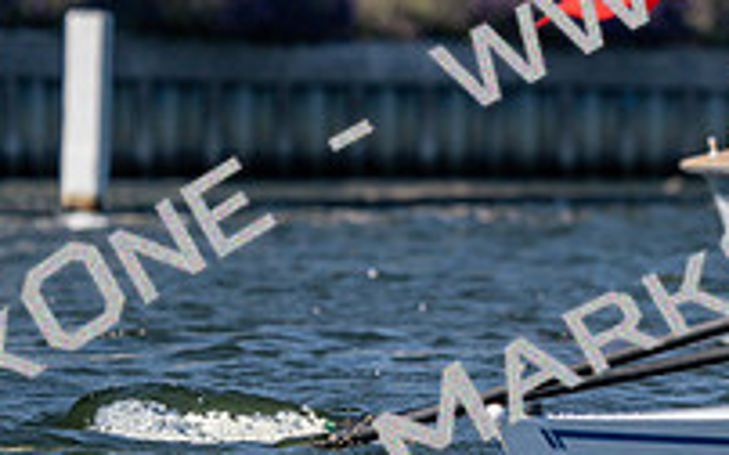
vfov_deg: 1.3
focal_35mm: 990
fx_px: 19658
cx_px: 877
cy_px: 117
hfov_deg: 2.1
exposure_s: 1/1600
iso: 250
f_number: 6.3
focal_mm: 338
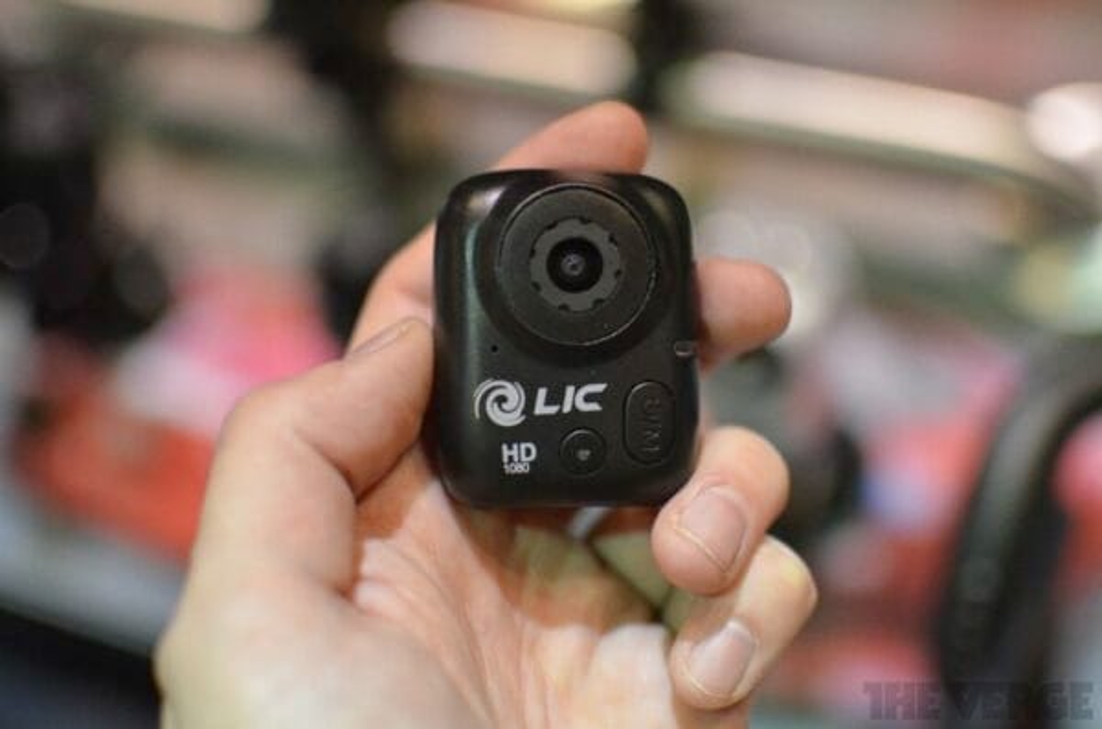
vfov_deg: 25.6
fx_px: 1603
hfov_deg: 37.9
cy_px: 364
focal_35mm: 52
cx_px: 551
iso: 3200
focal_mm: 35
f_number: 1.8
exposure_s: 1/320
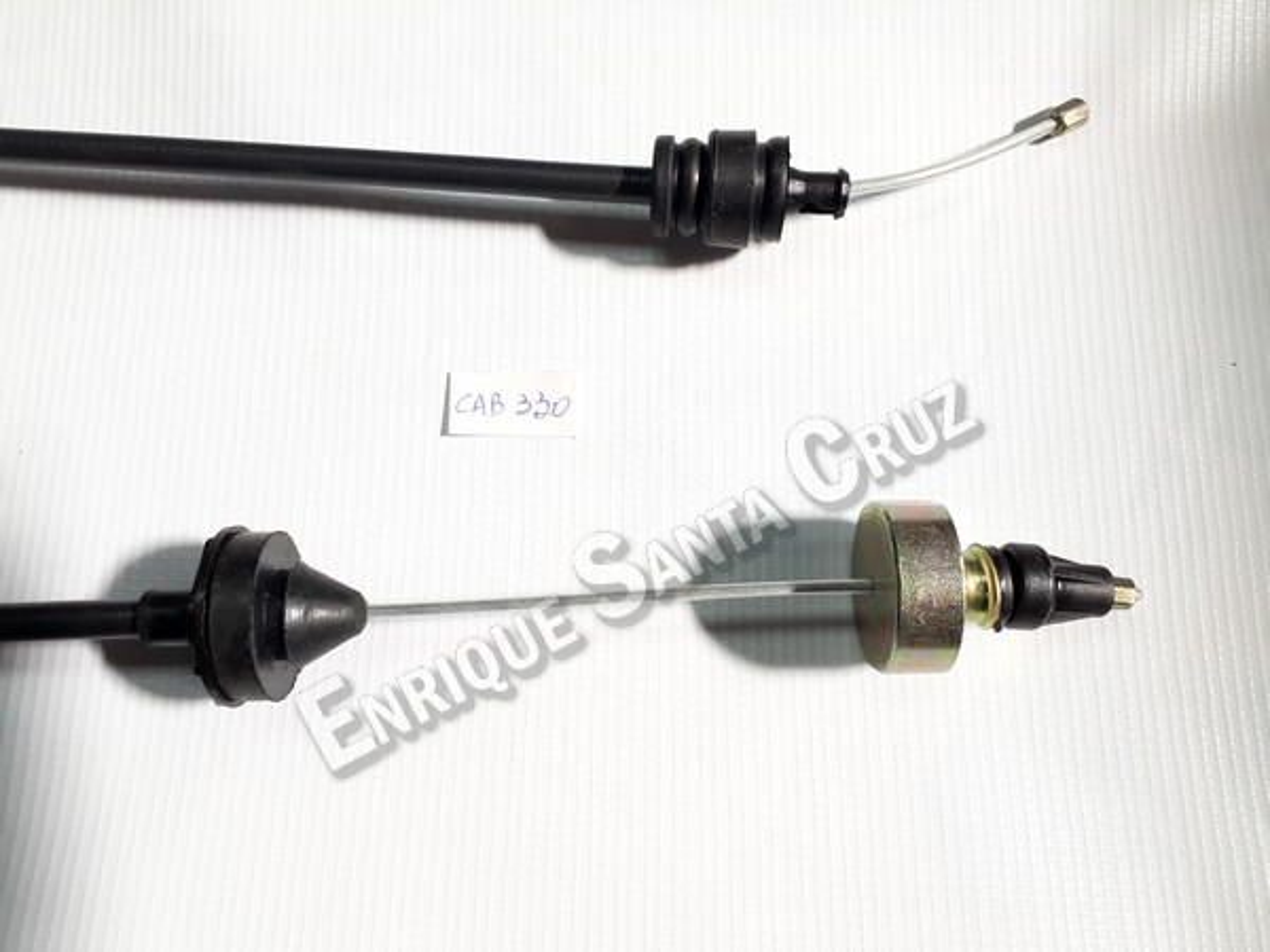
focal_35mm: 27
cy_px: 476
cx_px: 635
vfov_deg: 51.4
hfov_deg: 65.3
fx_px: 991
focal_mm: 3.6
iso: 64
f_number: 1.9
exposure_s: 1/100
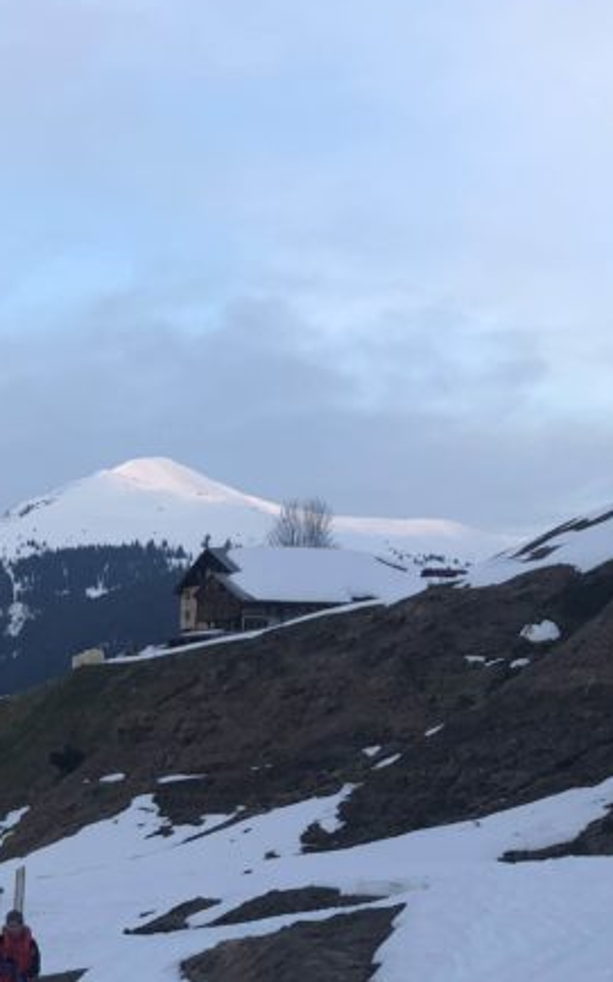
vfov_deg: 29.0
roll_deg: +1.3
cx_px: -118
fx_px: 1872
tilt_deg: +1.2
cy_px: 731
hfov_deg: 17.7
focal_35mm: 70
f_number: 1.8
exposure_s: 1/259
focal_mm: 4
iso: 20
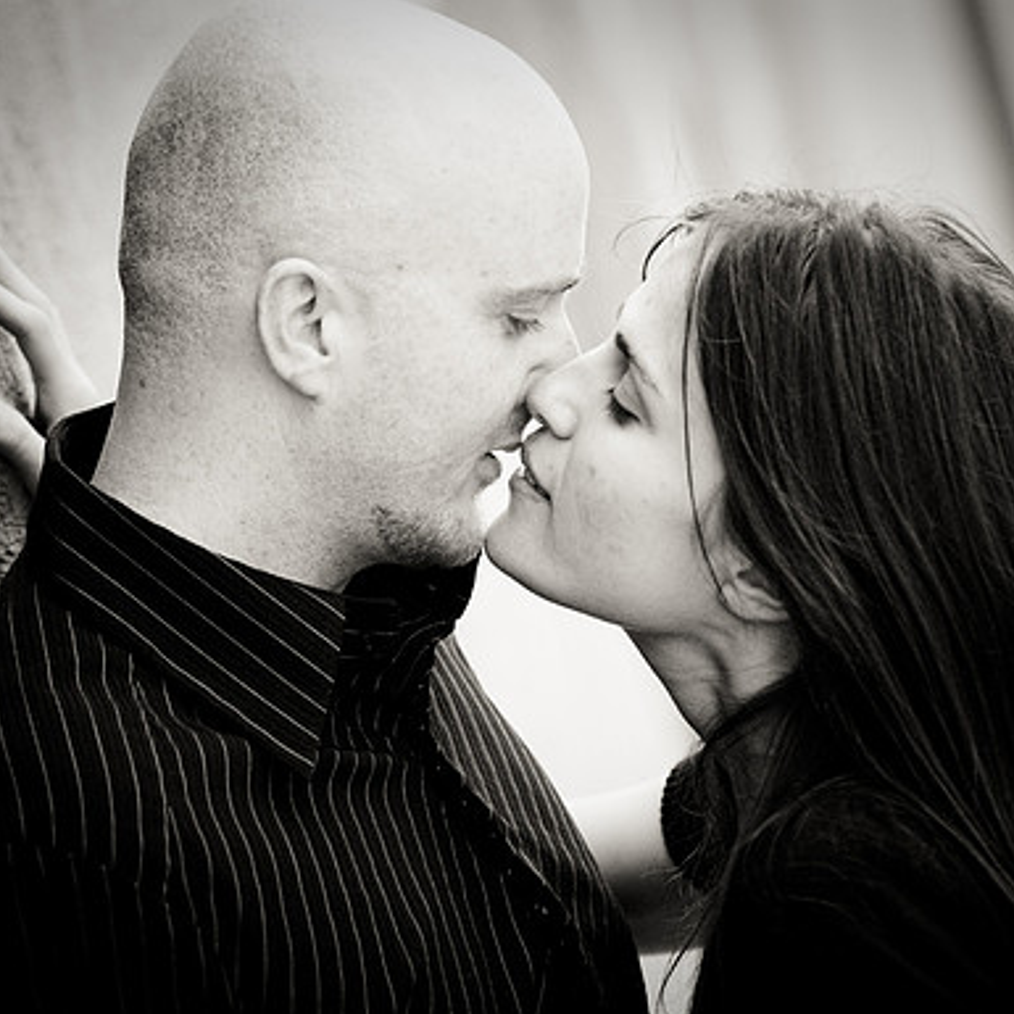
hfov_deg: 6.7
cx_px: 540
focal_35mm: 260
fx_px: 8605
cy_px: 508
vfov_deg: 6.7
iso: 400
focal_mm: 135
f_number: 2.8
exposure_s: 1/750
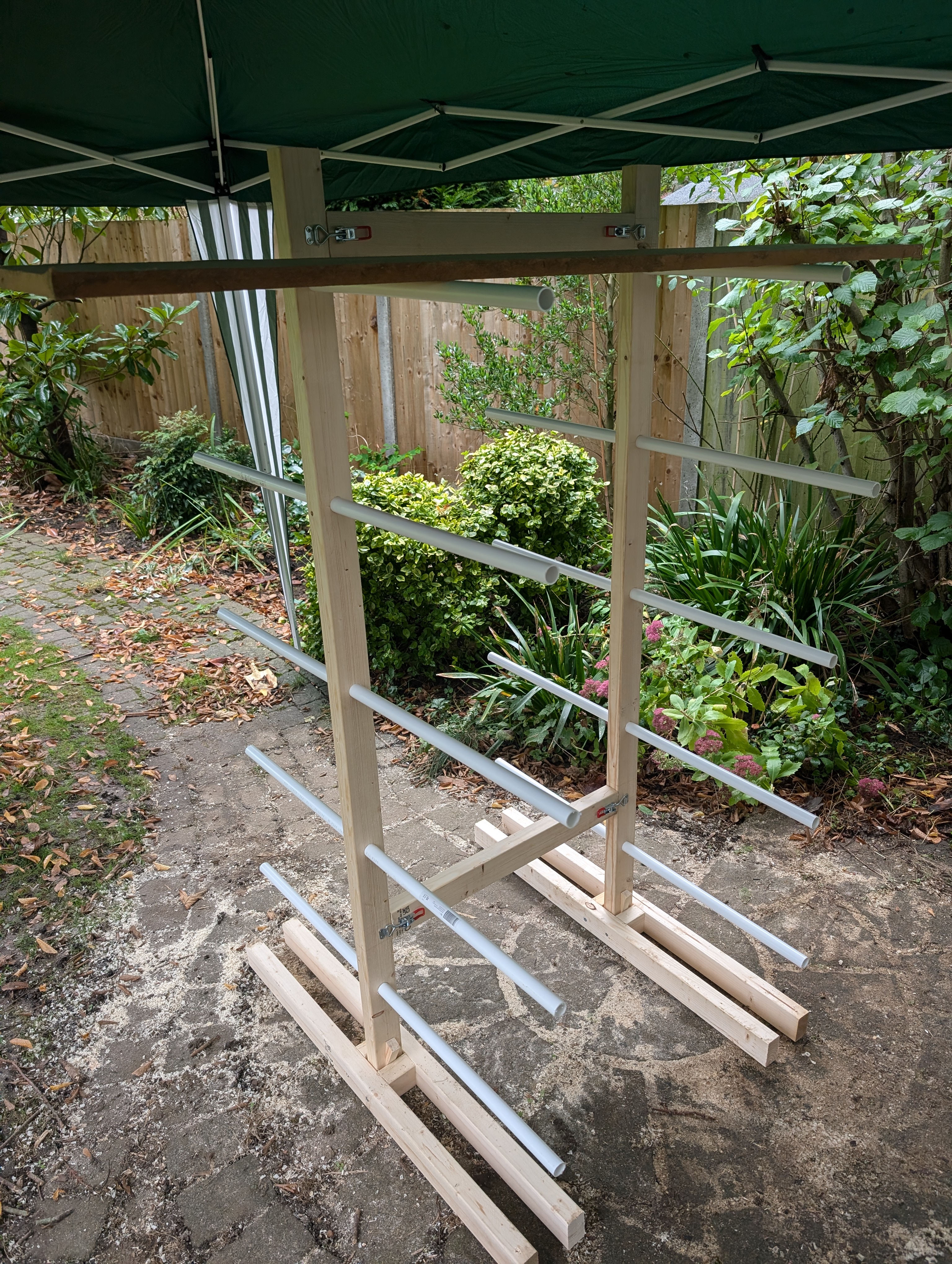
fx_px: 878
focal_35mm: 24
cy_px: 632
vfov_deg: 71.5
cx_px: 476
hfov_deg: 56.9
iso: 157
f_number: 1.68
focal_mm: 6.9
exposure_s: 1/112
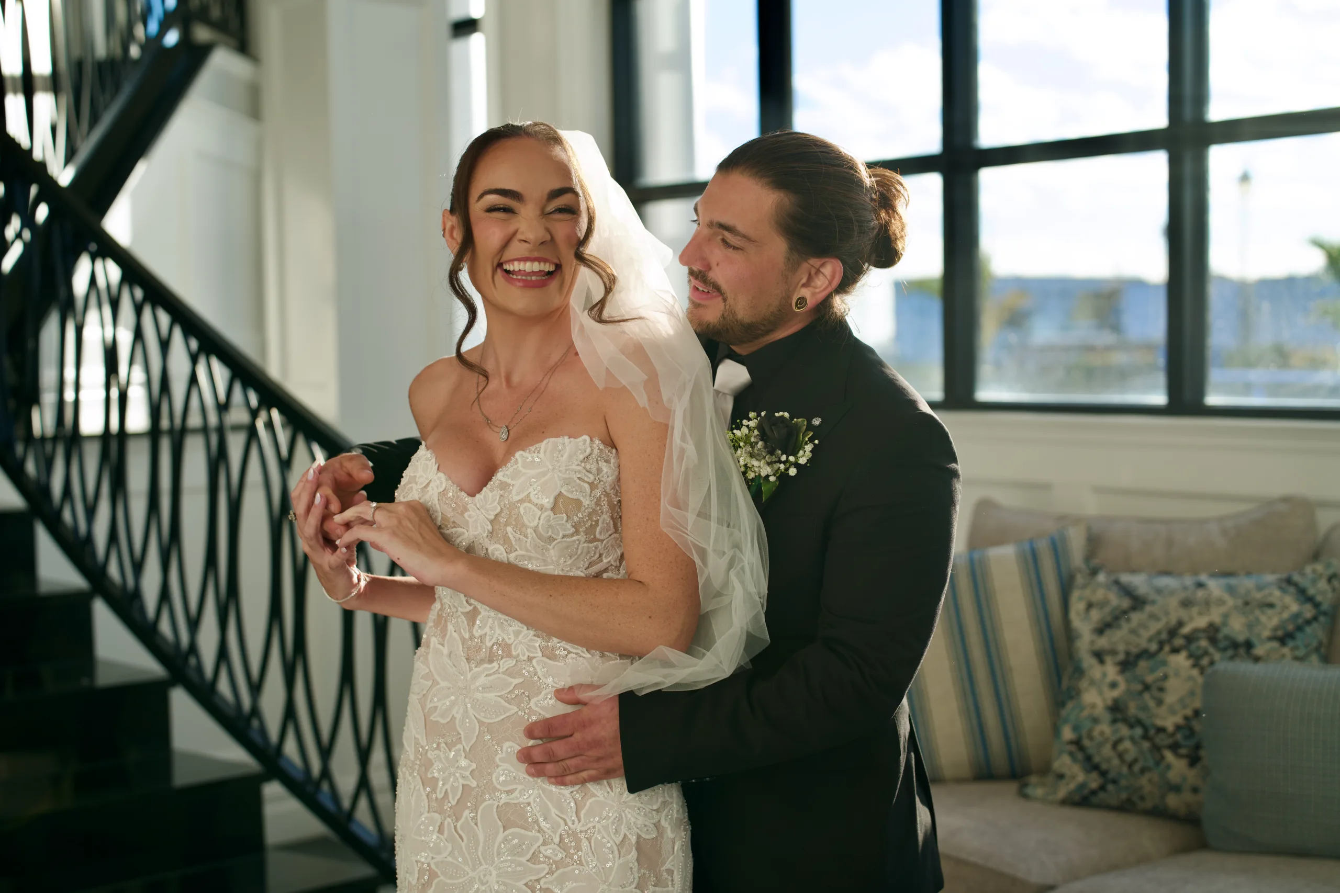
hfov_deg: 39.6
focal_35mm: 50
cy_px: 446
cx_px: 670
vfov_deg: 27.0
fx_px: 1861
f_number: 2.5
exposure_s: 1/800
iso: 100
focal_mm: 50
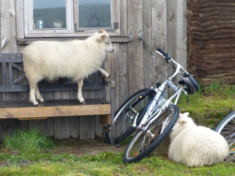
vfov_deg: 11.9
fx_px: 849
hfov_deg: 15.8
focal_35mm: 125
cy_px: 88
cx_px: 118
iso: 100
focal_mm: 20.5
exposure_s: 1/125
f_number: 2.8
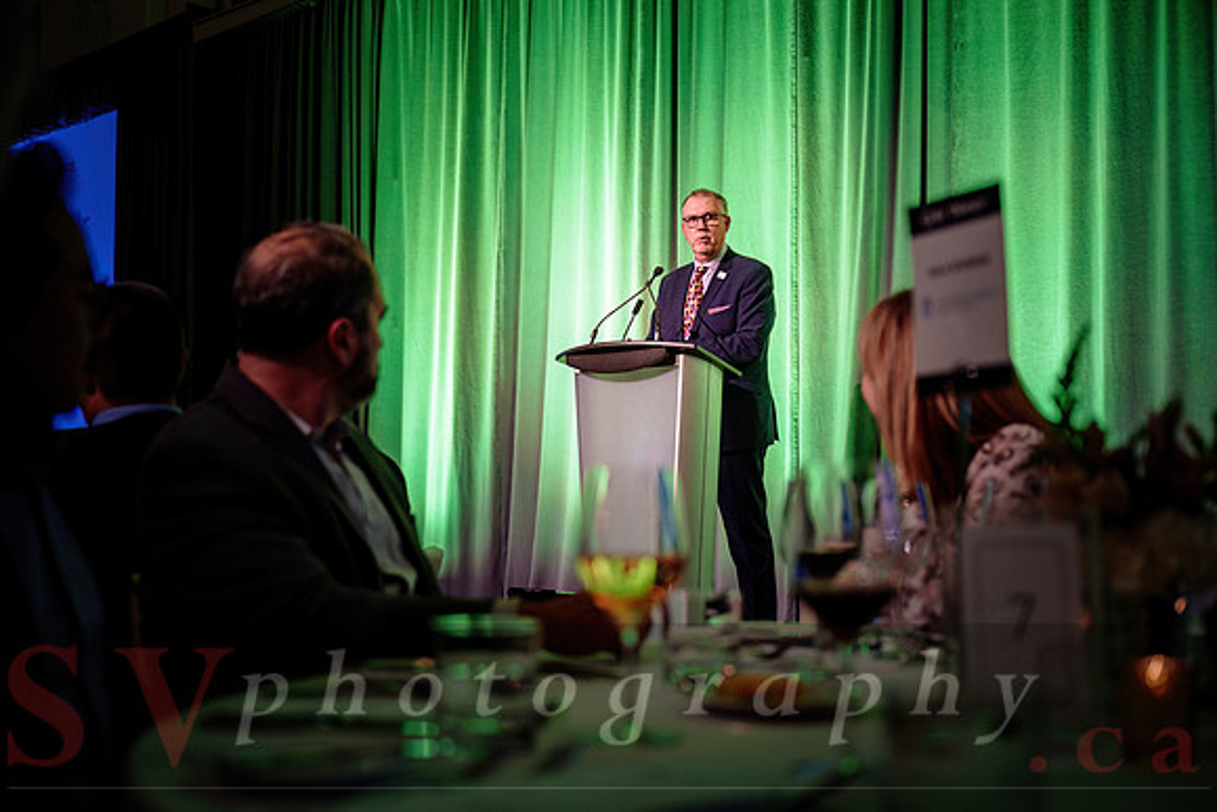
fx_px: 1488
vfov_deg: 30.5
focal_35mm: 44
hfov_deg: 44.5
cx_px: 608
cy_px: 406
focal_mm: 44
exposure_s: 1/160
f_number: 2.8
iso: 1000
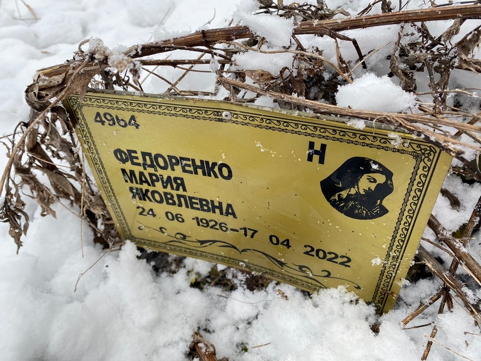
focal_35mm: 26
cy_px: 180
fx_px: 361
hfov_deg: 67.3
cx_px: 240
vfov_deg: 53.1
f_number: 1.8
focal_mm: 4.25
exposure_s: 1/150
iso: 32
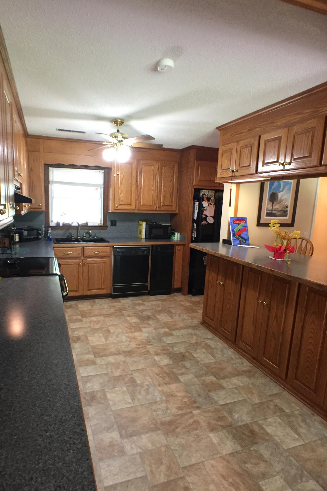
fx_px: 422
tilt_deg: -9.5
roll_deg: -2.0
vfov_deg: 60.3
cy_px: 244
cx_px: 139
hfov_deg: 42.2
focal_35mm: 31
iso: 200
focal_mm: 4.15
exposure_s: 1/30
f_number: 2.2
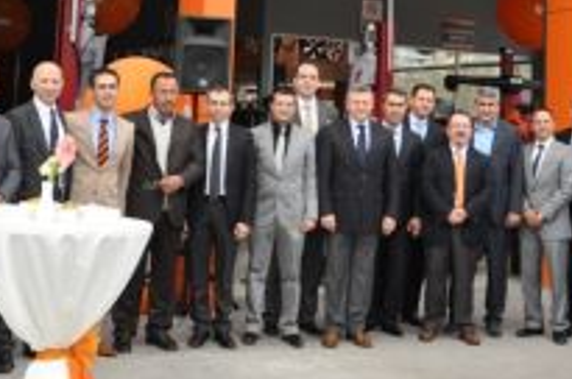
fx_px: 1047
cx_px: 257
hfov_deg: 30.5
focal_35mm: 66
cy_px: -39
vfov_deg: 19.7
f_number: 5
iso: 200
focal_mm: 18
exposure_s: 1/200
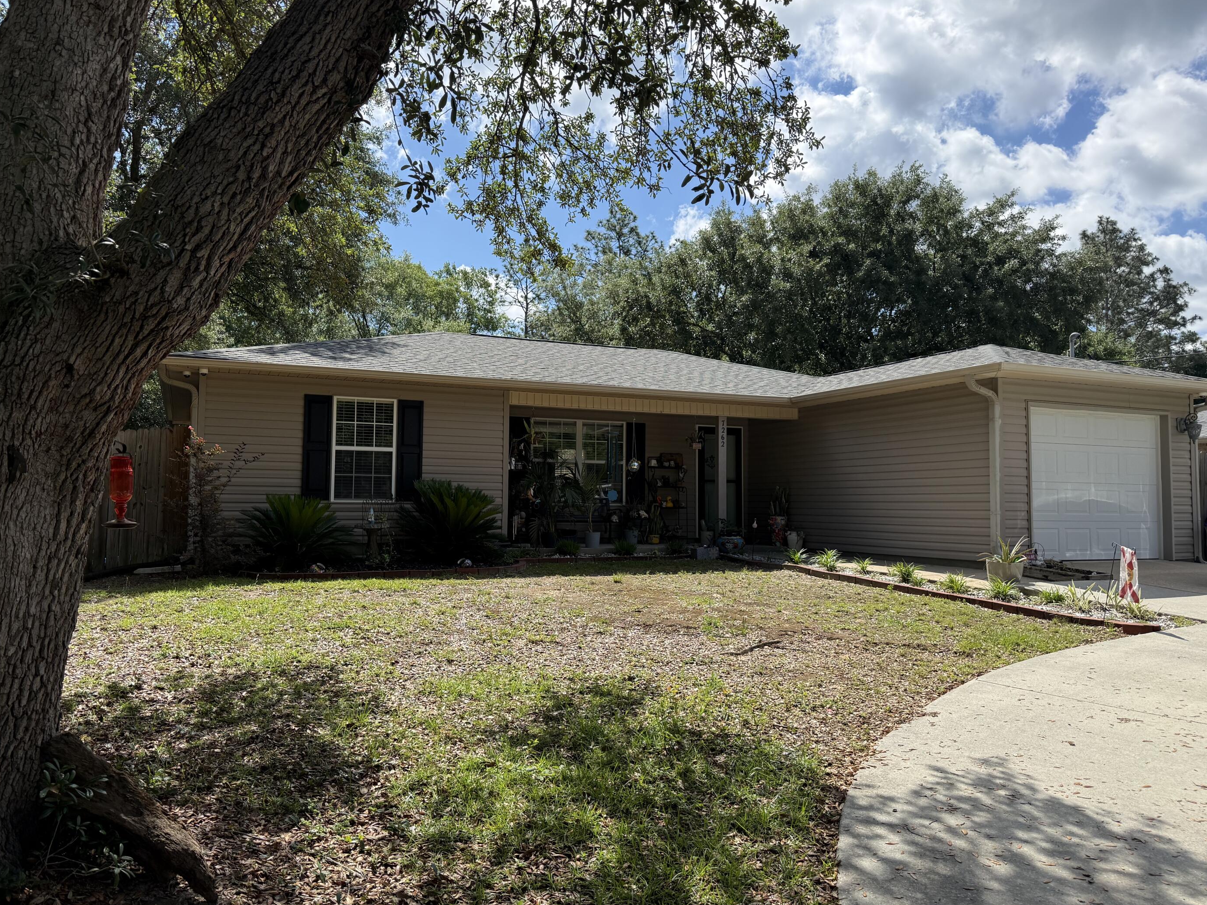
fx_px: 907
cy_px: 439
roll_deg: -0.5
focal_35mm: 26
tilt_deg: +4.7
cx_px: 558
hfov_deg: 67.2
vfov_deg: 53.1
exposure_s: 1/4405
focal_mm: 6.76
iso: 100
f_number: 1.78
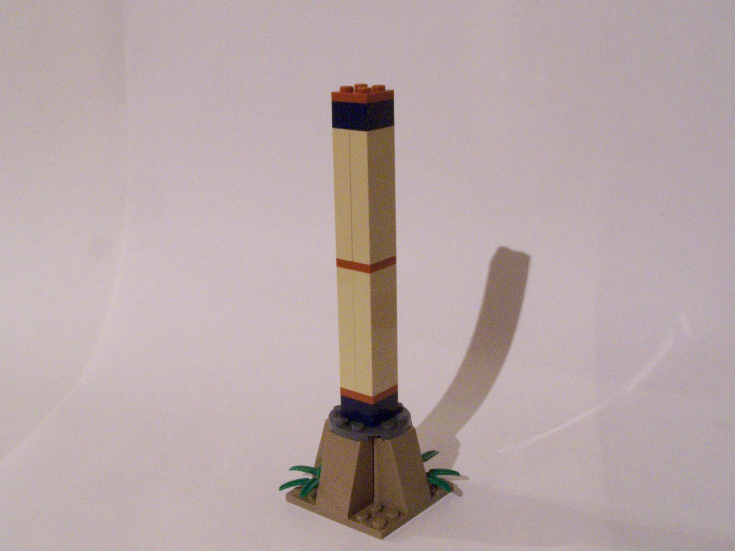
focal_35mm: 51
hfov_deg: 37.5
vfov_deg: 28.6
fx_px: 1083
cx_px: 368
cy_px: 276
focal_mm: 8.5
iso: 400
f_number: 8
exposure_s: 1/2
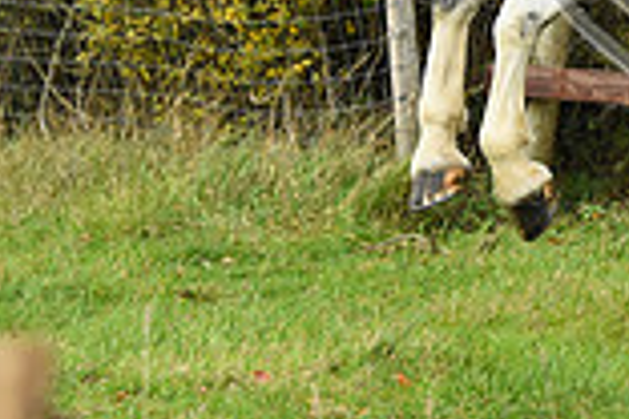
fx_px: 6814
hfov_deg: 5.3
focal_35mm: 390
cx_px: 827
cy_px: -318
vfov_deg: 3.5
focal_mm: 105
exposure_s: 1/1250
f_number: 5.6
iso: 3200
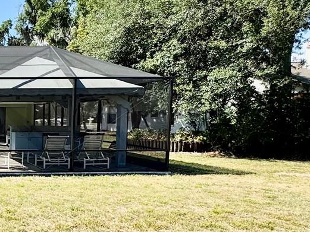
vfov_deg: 33.3
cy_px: 153
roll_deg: +0.1
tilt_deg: -6.1
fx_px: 385
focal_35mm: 43
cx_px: -77
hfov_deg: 33.8
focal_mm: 2.22
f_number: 2.2
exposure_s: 1/1143
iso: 50
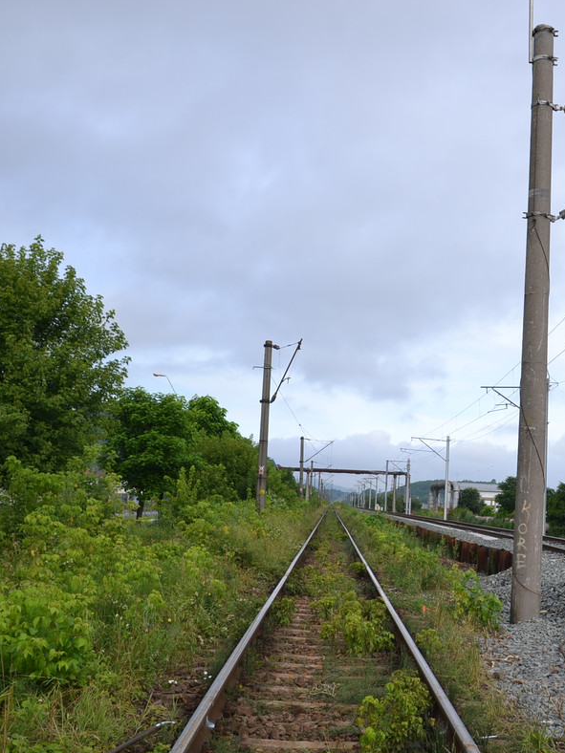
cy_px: 378
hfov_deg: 33.7
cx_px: 434
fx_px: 908
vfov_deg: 45.1
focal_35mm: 42
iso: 100
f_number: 6.3
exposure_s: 1/160
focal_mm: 19
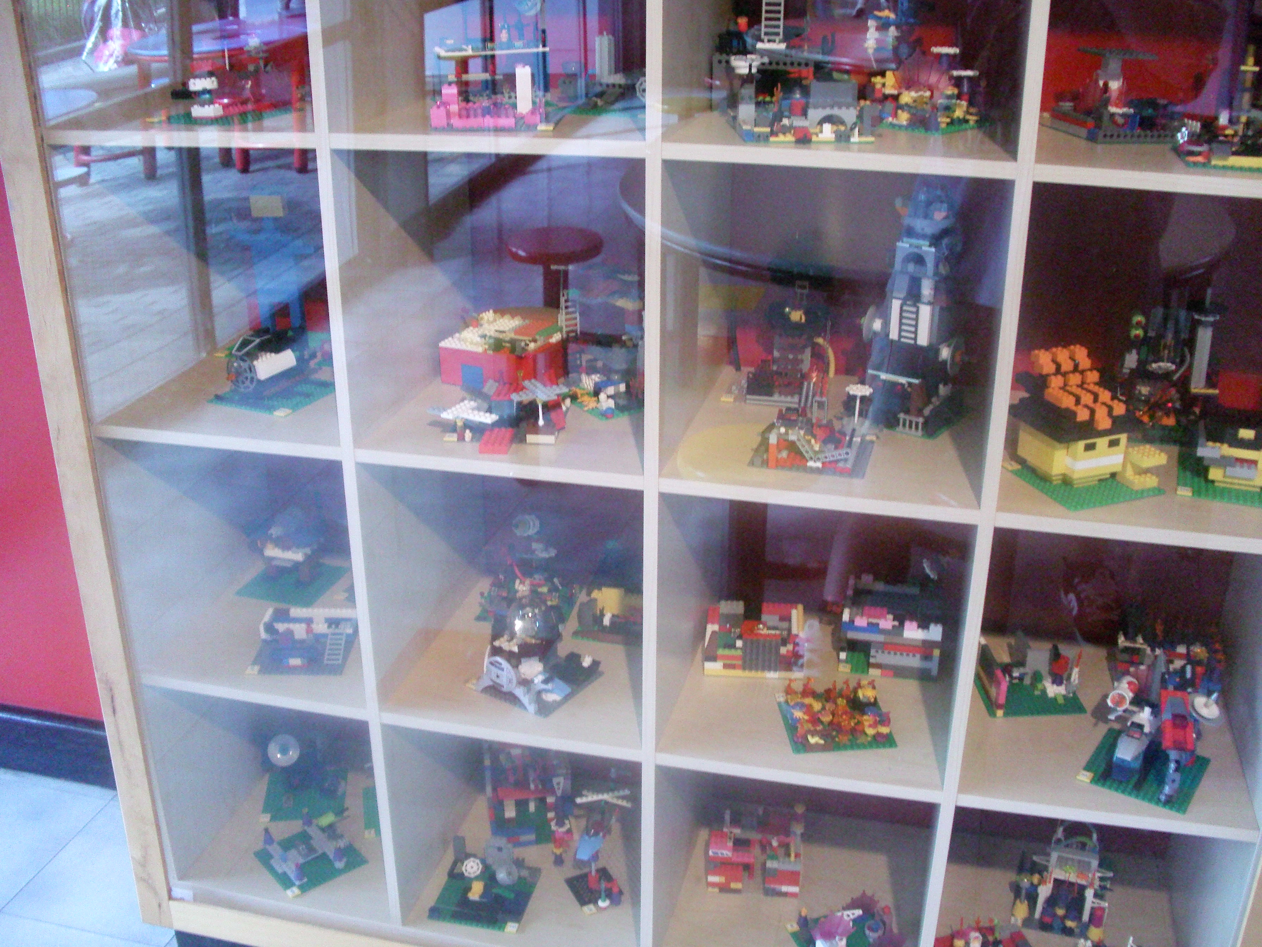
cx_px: 631
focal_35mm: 38
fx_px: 1385
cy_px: 474
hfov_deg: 49.0
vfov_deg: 37.7
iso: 590
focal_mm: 6.3
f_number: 3.1
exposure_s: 1/60
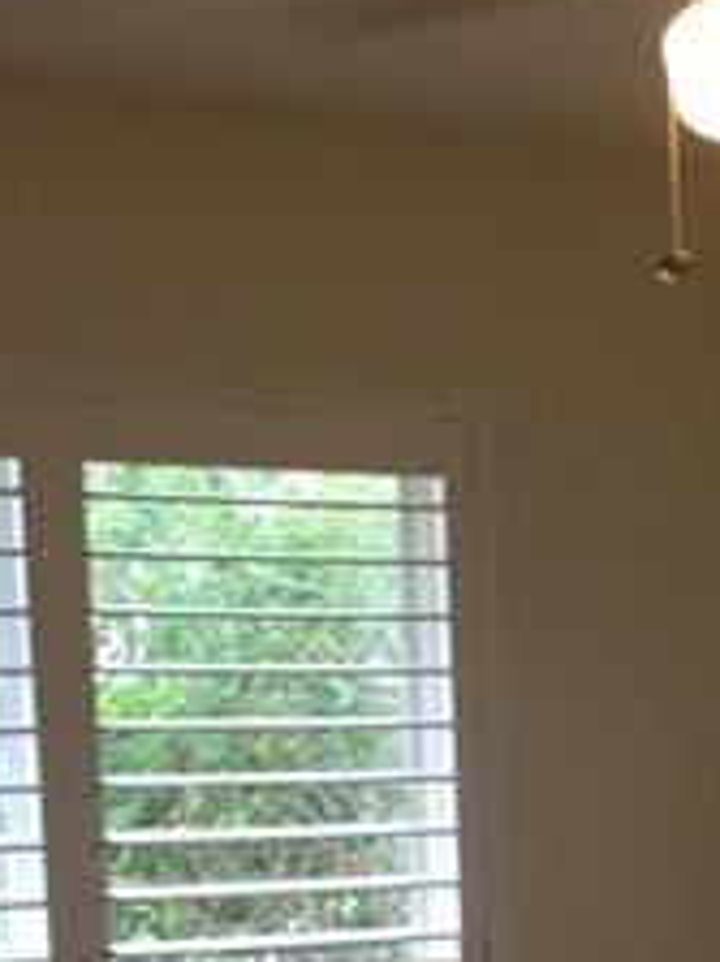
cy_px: 1182
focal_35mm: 100
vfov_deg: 18.5
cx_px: 806
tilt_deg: -9.0
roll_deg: +1.1
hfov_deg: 14.4
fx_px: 2776
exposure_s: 1/30
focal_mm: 4.15
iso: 50
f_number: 2.2
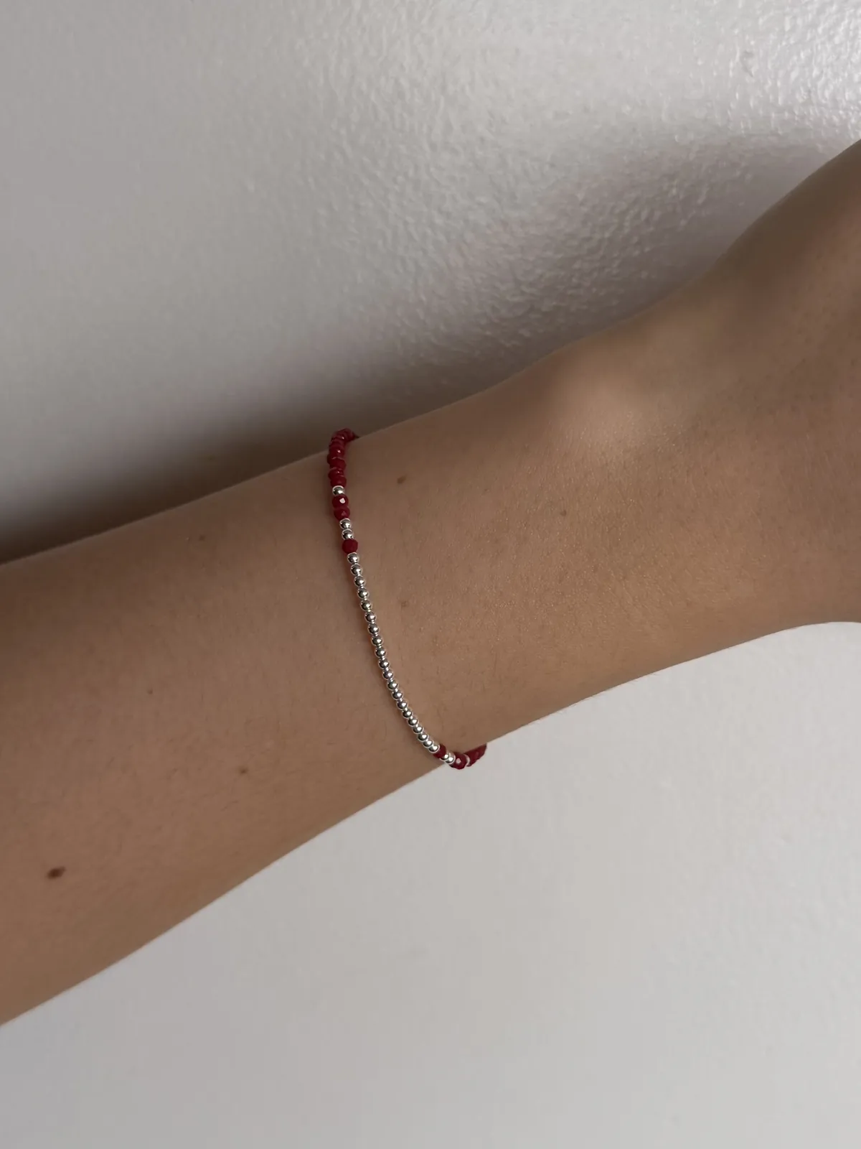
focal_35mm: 24
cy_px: 574
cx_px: 430
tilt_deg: -10.2
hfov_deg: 56.8
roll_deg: -6.9
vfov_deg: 71.6
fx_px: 796
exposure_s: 1/121
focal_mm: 6.76
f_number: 1.78
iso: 100
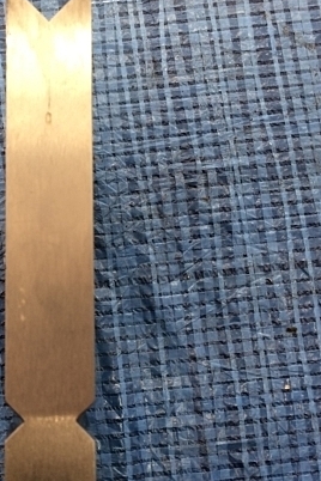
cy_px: 235
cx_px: 48
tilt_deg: -84.4
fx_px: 642
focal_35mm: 48
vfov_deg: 41.1
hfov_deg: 27.3
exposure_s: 1/30
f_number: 2.2
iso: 50
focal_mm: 4.15
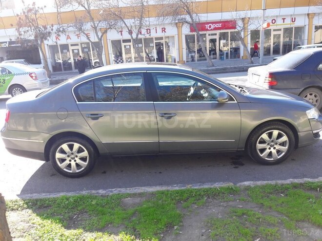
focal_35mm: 28
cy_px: 120
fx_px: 260
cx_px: 161
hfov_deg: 63.4
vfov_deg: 49.7
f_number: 1.9
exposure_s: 1/259
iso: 40
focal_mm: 3.7
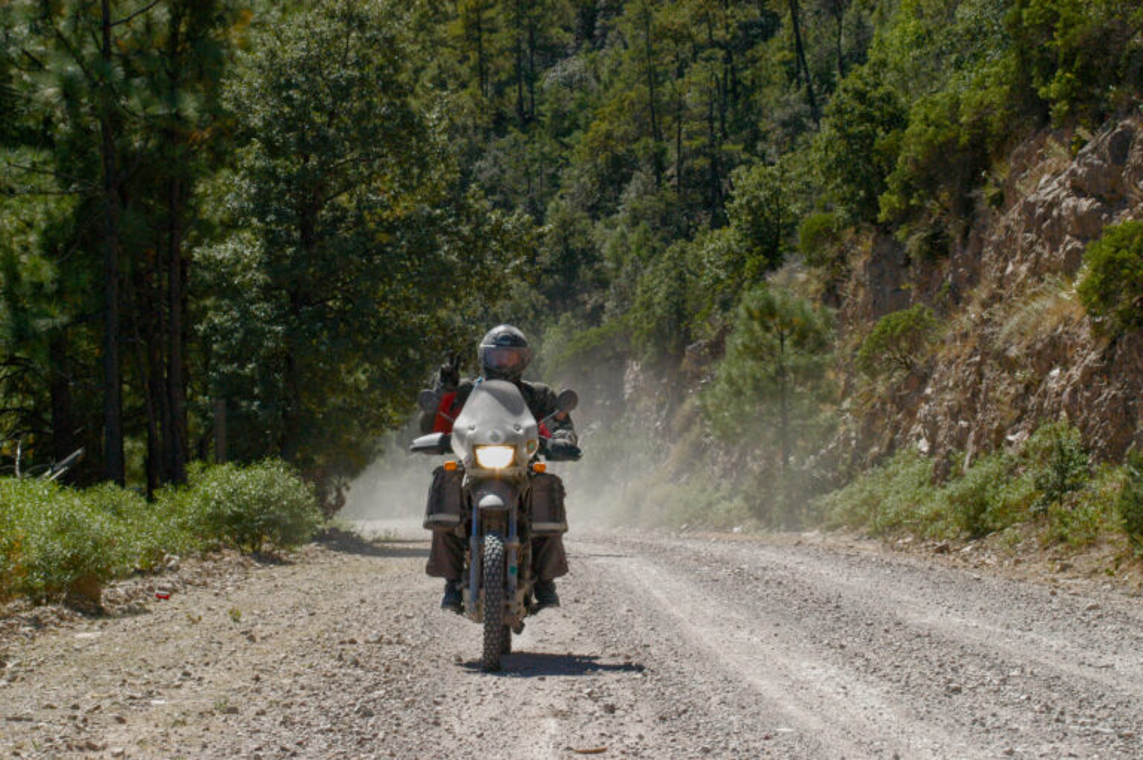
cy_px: 380
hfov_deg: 19.5
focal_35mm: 105
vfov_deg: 13.0
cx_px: 572
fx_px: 3331
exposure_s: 1/500
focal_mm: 70
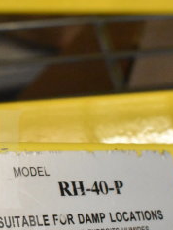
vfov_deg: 15.5
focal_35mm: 126
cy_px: 187
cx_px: -65
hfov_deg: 11.4
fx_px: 839
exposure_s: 1/400
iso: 6400
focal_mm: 34
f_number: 10
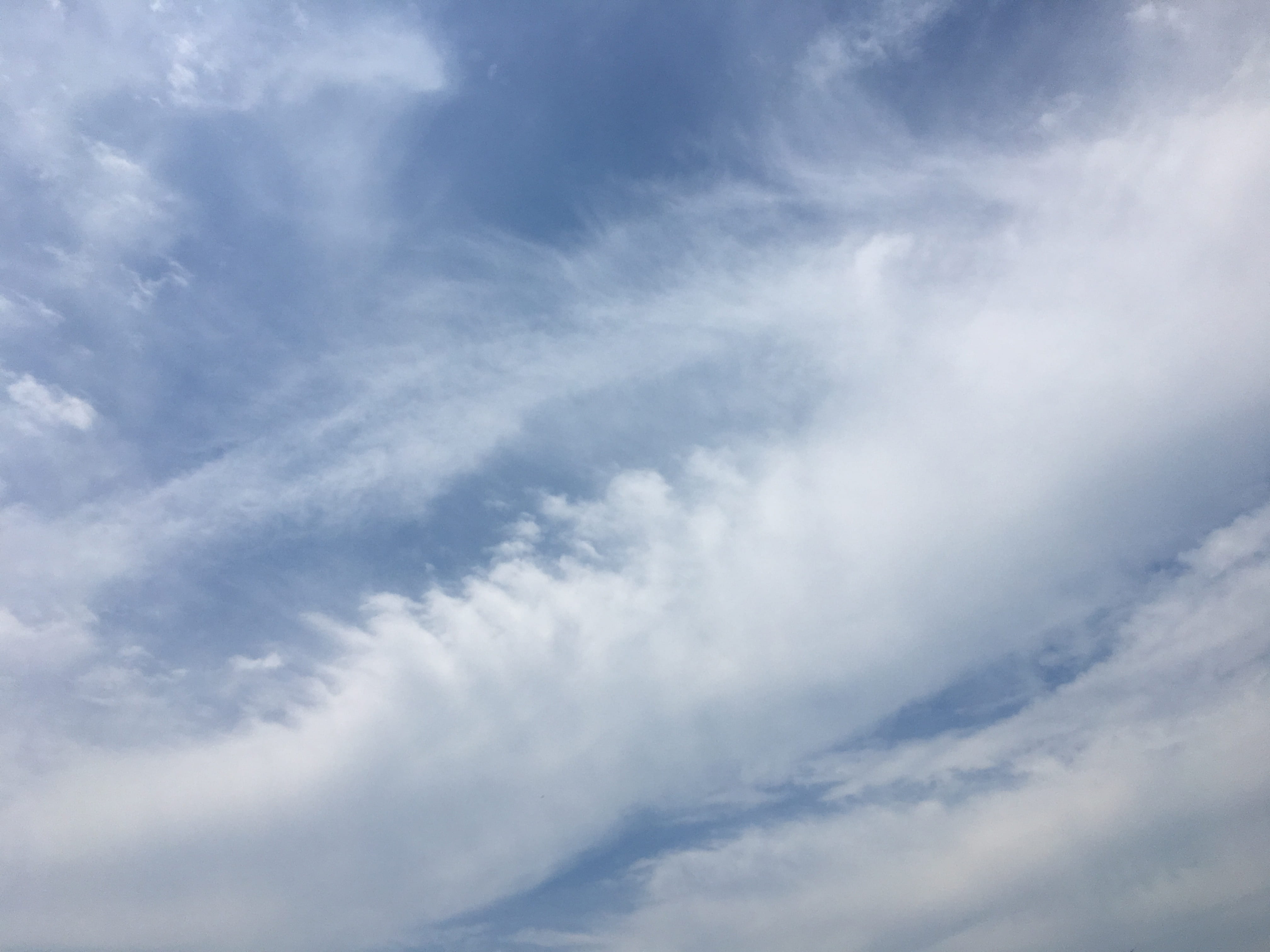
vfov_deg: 48.2
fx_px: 1064
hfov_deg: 61.7
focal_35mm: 29
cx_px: 635
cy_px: 476
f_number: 2.2
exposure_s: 1/7692
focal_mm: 4.15
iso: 25
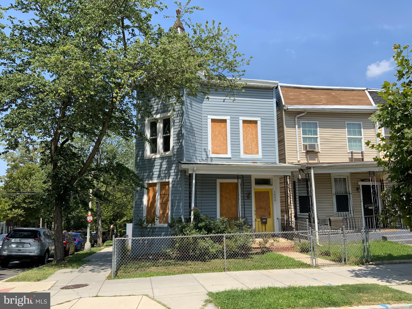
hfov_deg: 61.7
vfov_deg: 48.2
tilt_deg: +9.0
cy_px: 154
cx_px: 206
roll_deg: +0.5
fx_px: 345
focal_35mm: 29
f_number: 1.8
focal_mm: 3
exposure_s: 1/1786
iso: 16
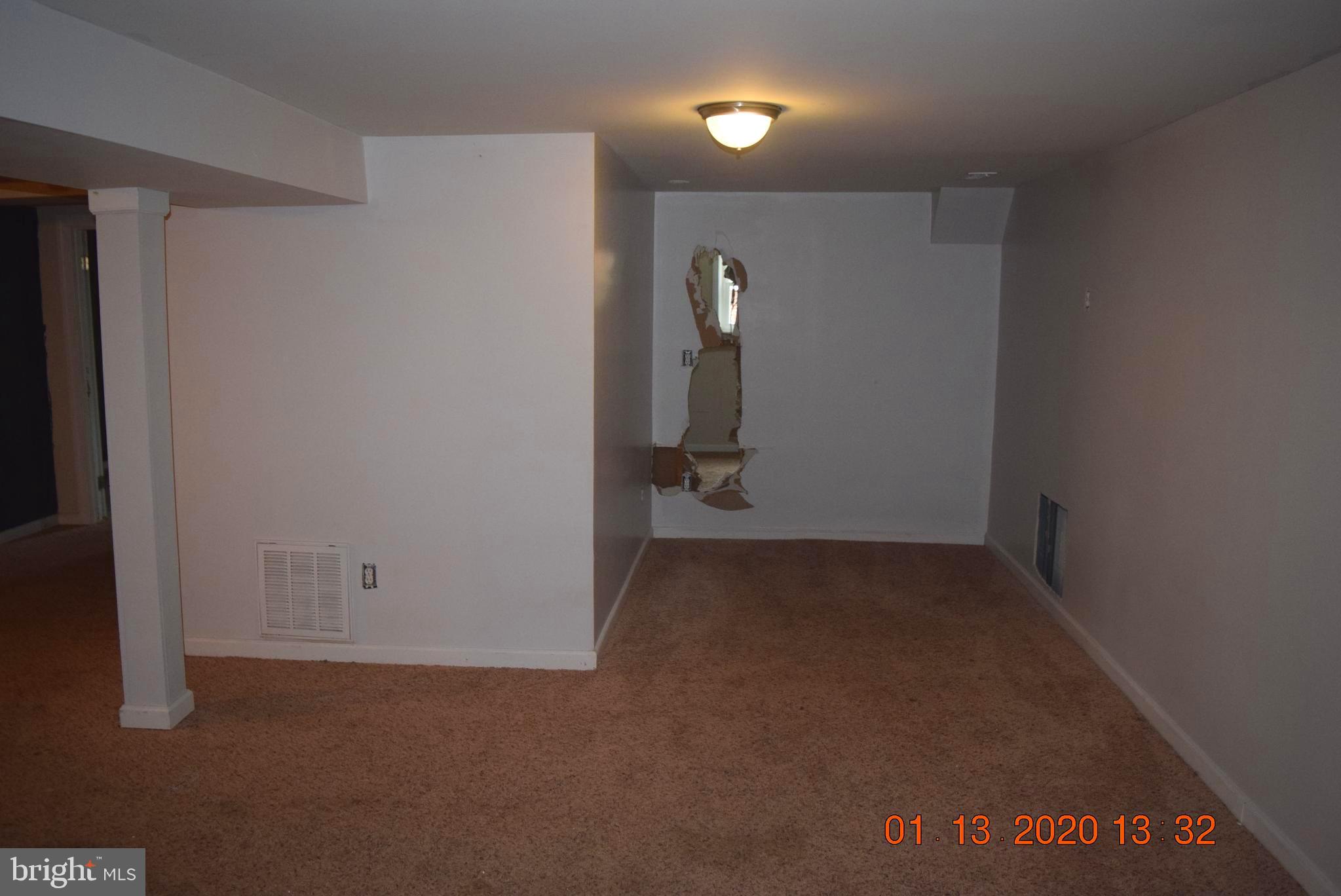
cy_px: 448
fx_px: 1006
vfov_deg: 48.0
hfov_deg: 67.3
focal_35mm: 27
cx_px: 670
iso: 1600
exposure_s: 1/60
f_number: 3.5
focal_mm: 18
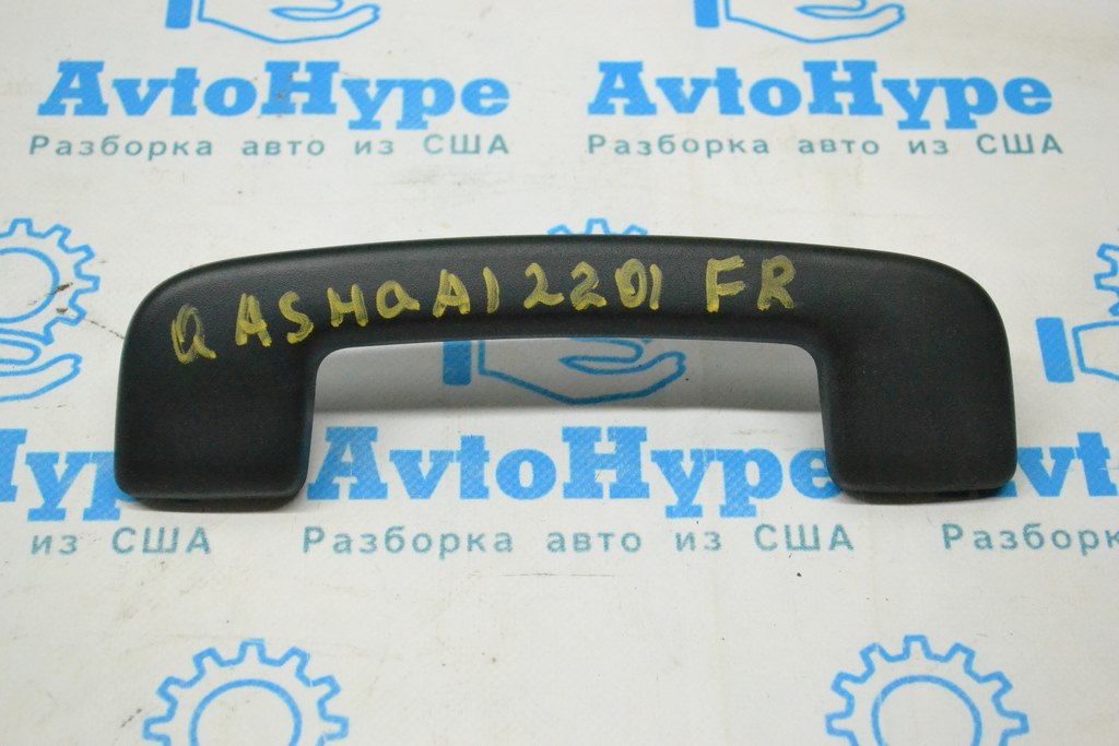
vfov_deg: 20.6
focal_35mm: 66
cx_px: 560
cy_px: 373
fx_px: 2052
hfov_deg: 30.5
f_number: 5.3
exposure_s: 1/1000
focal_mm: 44
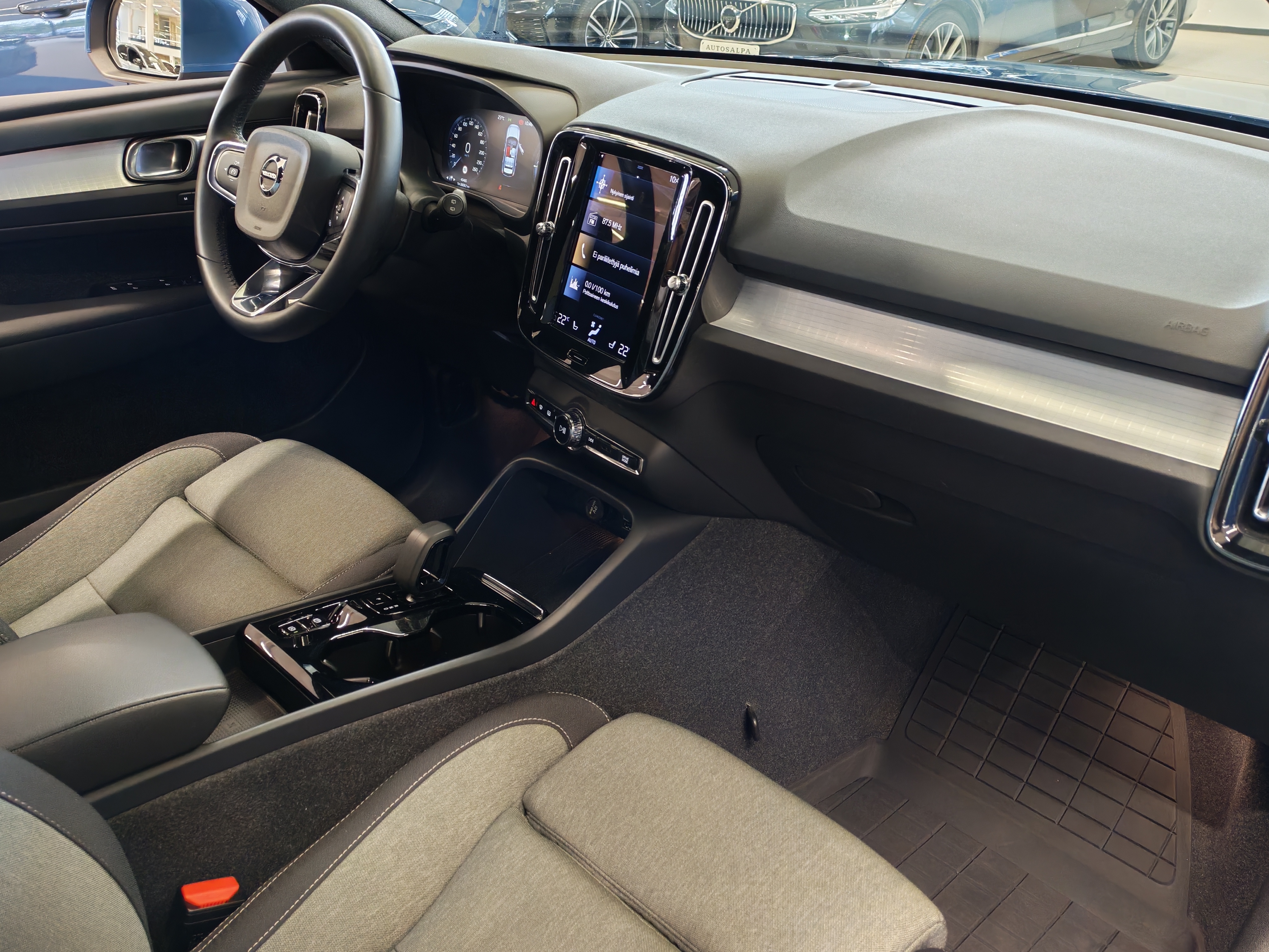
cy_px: 476
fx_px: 1136
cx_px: 634
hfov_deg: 58.4
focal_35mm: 31
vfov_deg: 45.4
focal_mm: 6.12
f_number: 1.9
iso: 775
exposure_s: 1/50
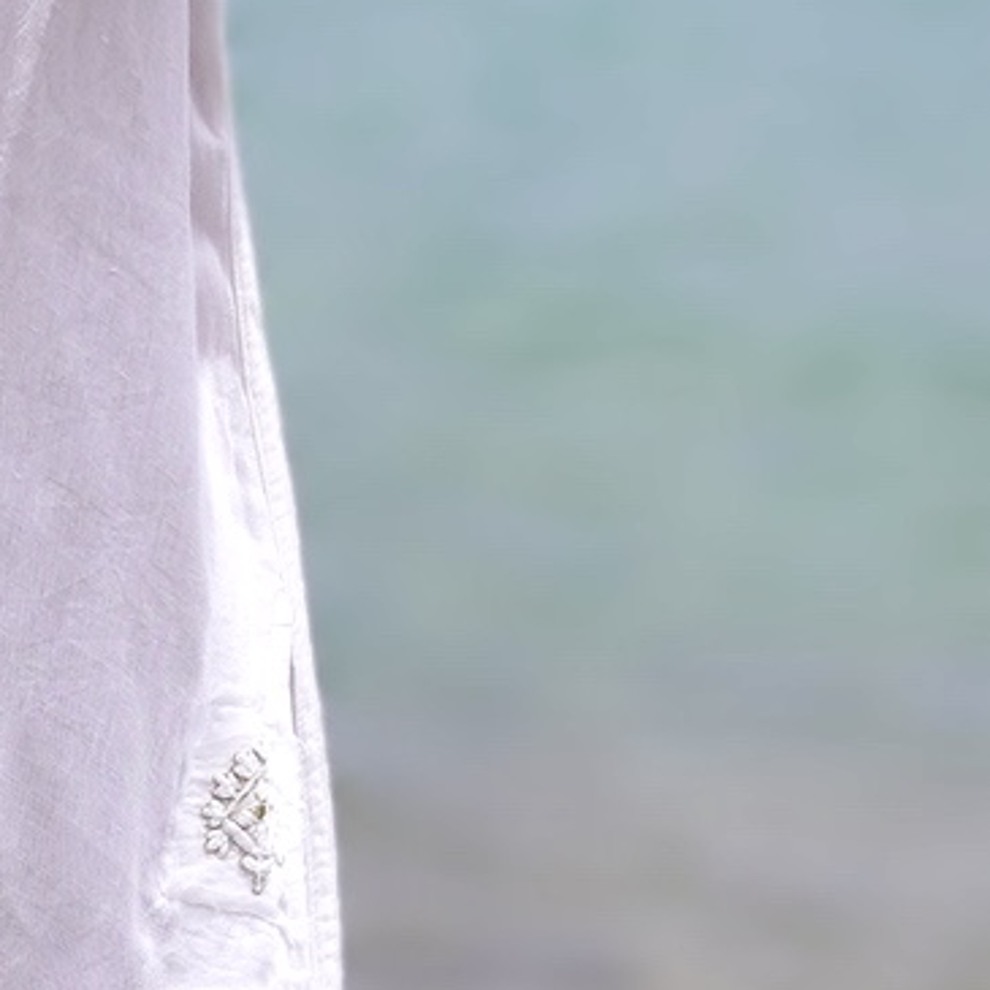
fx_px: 8672
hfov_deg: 6.5
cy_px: 1080
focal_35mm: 268
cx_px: -213
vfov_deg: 6.5
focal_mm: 30
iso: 100
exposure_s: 1/1250
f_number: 5.6
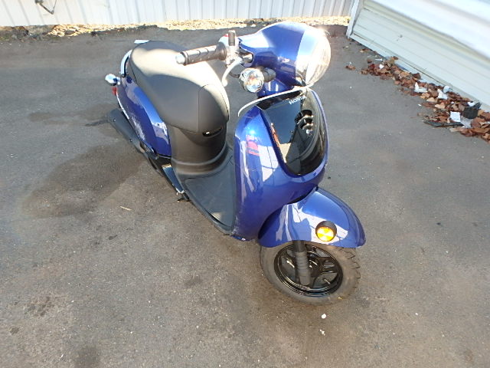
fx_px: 297
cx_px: 245
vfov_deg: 63.4
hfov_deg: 79.0
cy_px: 184
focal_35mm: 21
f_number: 3.5
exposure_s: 1/100
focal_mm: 3.7
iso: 125
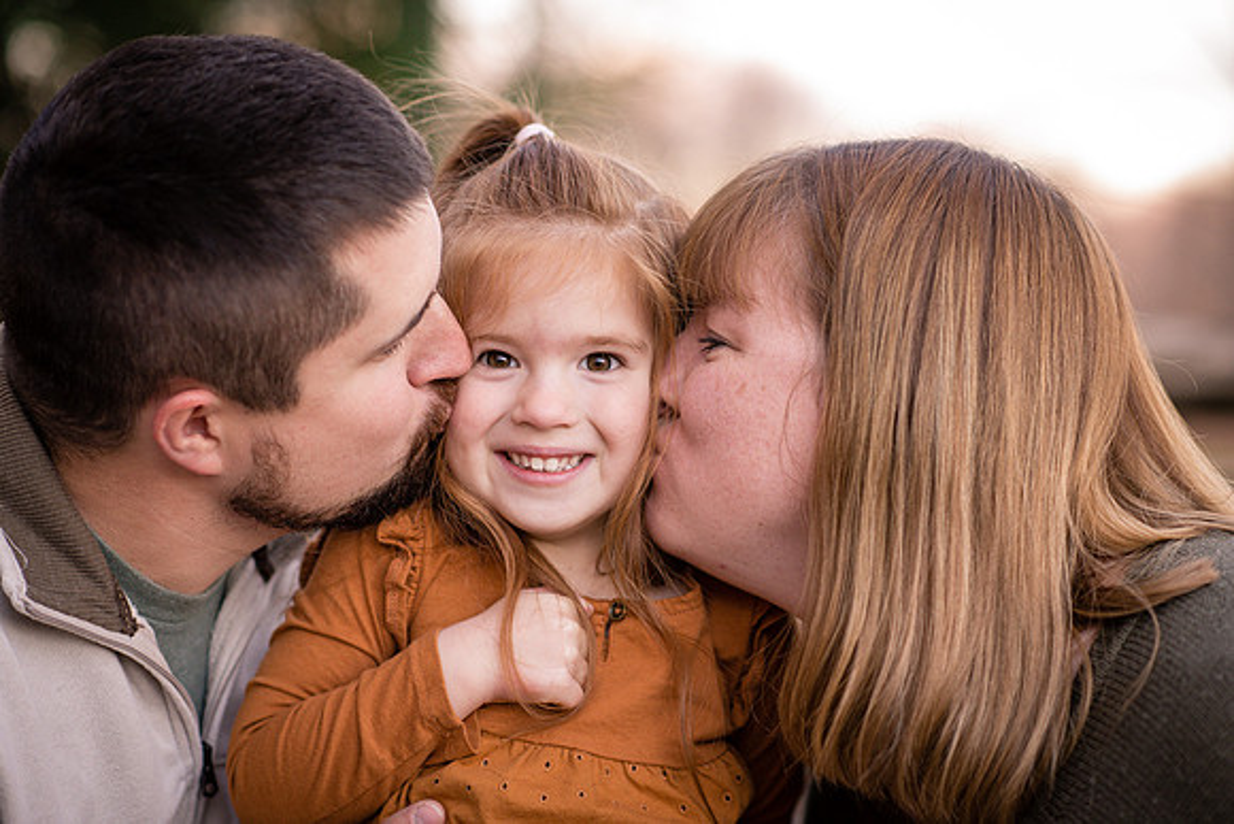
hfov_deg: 23.9
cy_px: 412
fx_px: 2914
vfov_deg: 16.1
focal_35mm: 85
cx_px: 617
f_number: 2.5
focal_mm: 85
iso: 800
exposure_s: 1/250
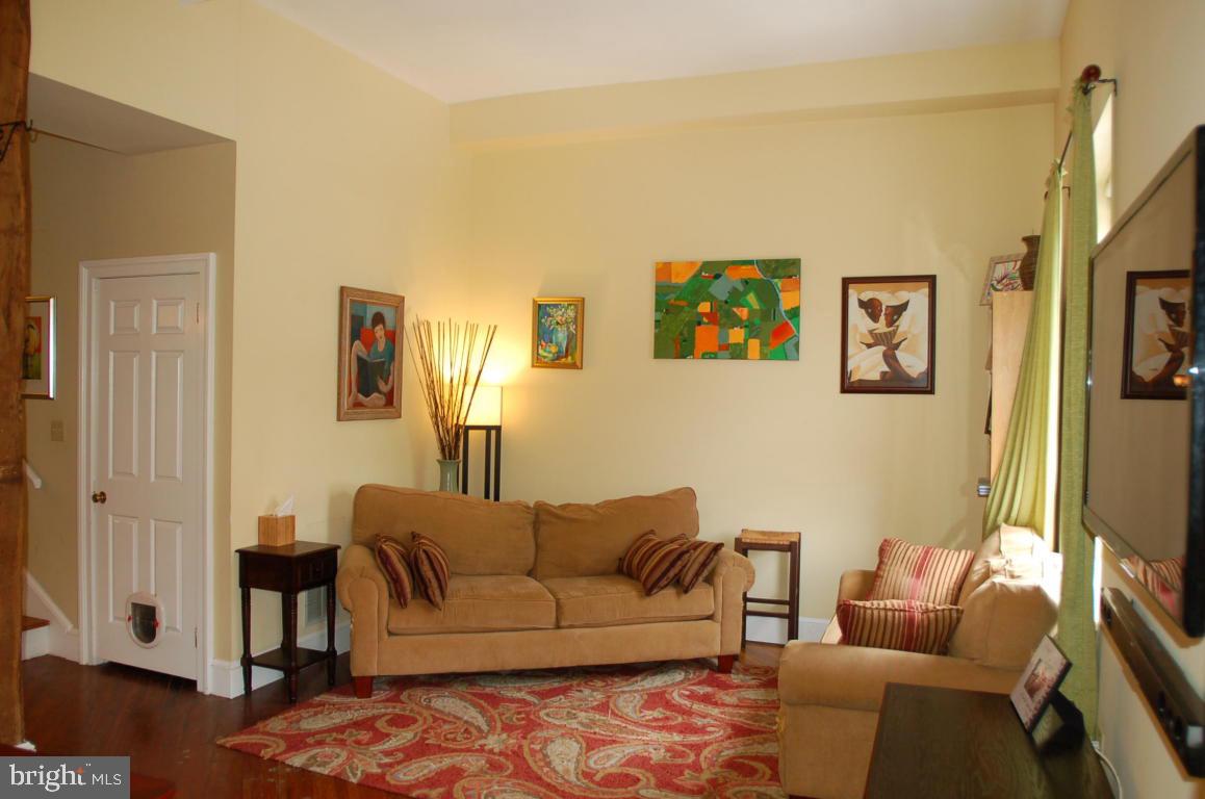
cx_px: 602
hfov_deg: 70.5
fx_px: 852
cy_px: 400
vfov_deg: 50.2
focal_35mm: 26
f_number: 2.8
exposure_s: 1/60
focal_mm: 17
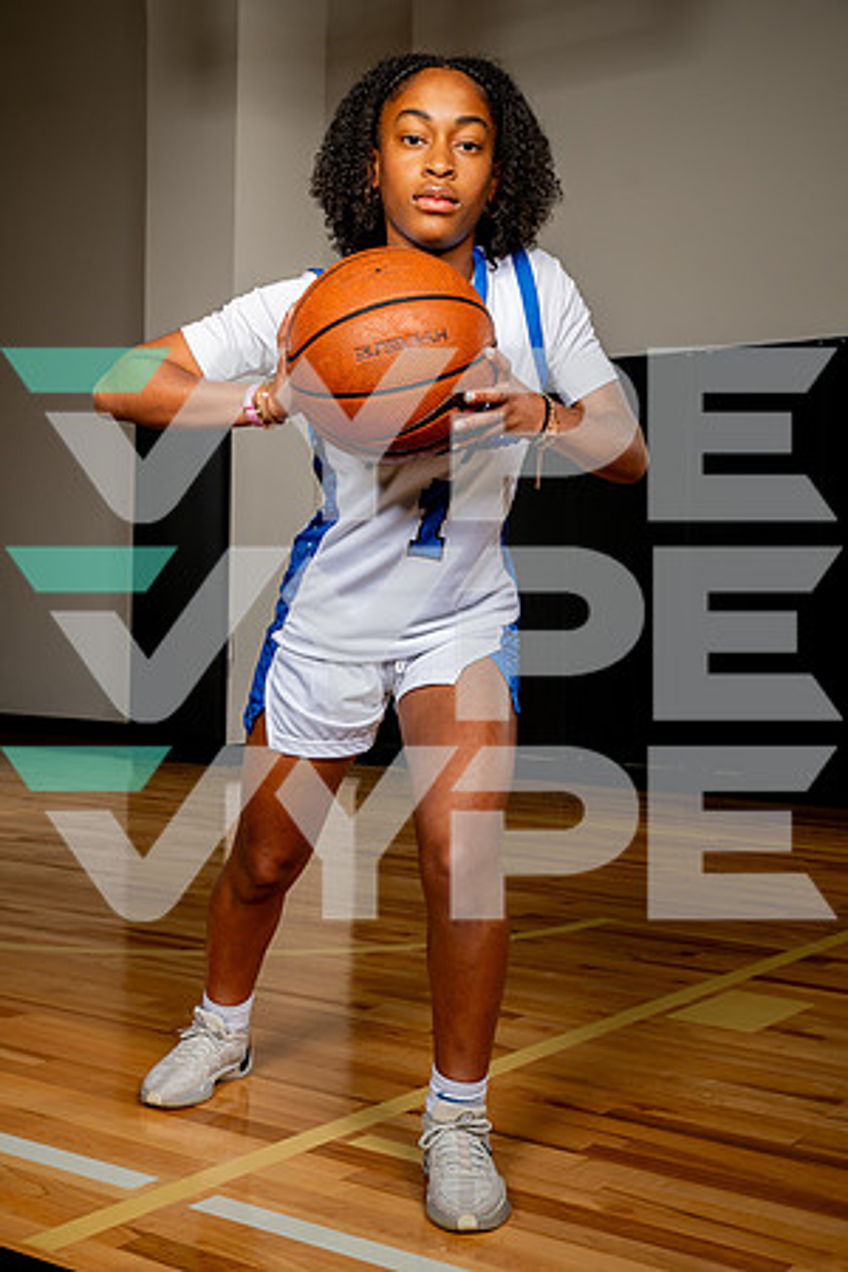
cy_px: 636
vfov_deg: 41.1
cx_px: 424
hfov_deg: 28.1
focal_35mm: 48
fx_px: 1696
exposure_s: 1/500
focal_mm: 48
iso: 250
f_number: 8
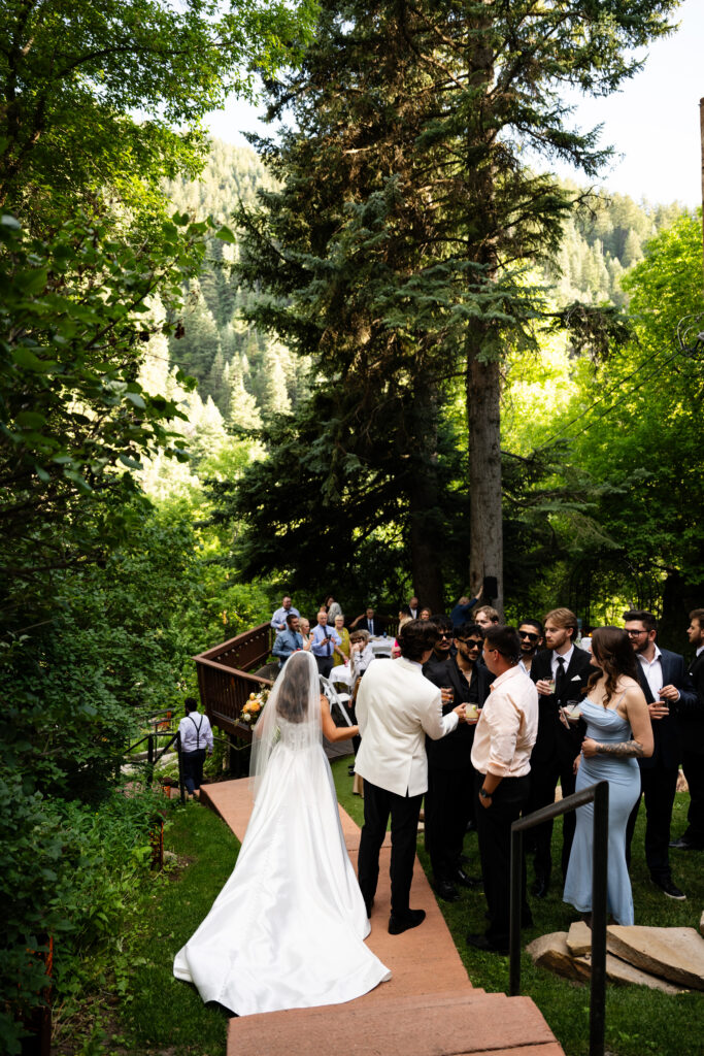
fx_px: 704
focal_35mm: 24
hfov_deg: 53.1
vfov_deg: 73.7
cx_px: 352
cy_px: 528
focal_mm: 24
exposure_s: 1/500
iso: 400
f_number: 2.8
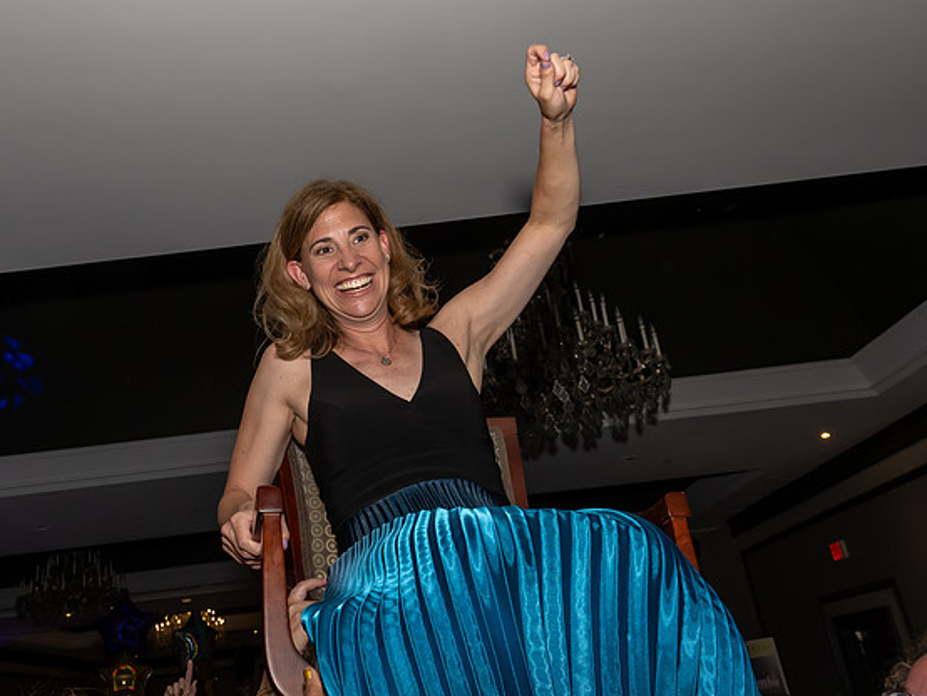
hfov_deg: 56.3
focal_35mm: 32
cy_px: 327
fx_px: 857
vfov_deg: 44.2
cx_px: 364
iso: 1000
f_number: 8
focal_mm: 17
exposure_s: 1/250
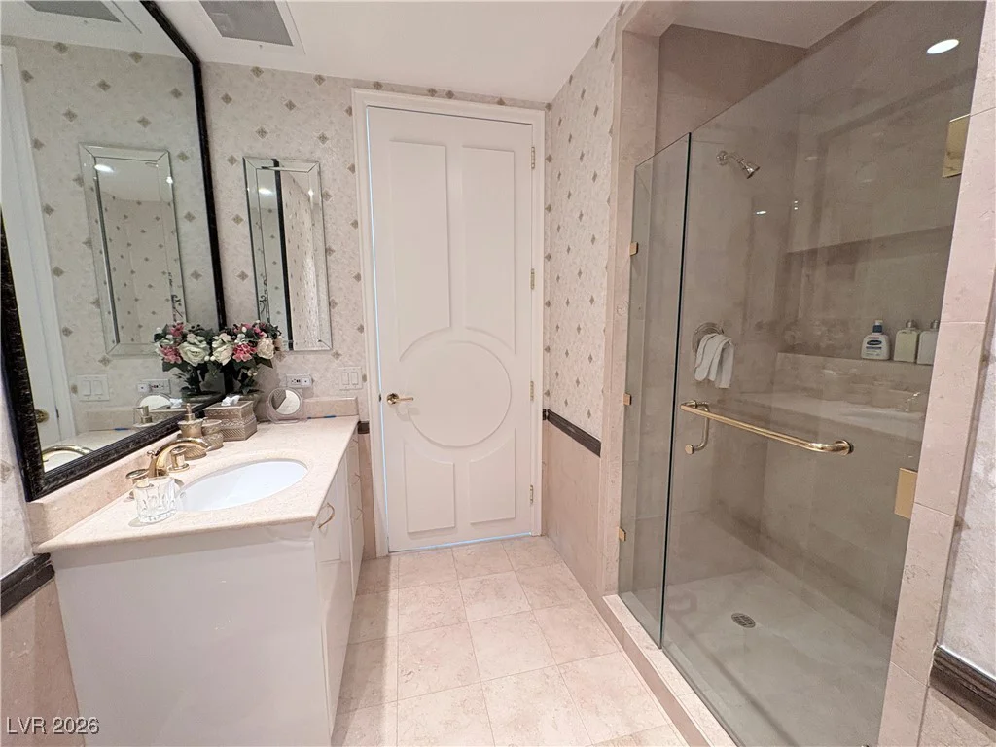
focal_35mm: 14
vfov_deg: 85.7
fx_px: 403
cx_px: 498
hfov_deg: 102.1
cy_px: 374
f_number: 2.2
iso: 250
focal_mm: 2.22
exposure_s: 1/60
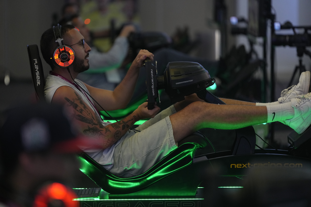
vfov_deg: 6.9
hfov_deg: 10.3
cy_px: 104
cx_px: 156
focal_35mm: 200
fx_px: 1728
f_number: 2.8
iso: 2500
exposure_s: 1/200
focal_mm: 200
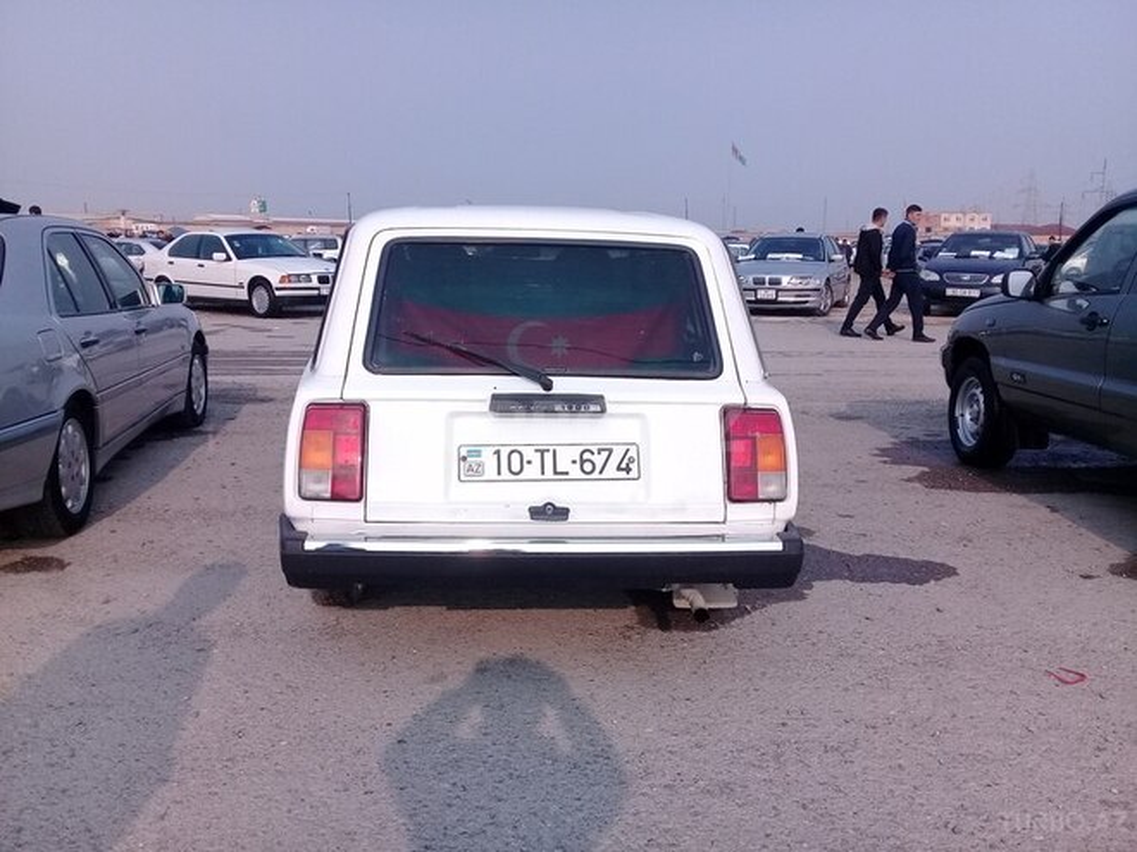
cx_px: 568
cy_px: 426
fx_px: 1018
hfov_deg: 58.4
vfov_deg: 45.4
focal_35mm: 31
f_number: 2.2
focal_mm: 3.3
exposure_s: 1/1152
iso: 64
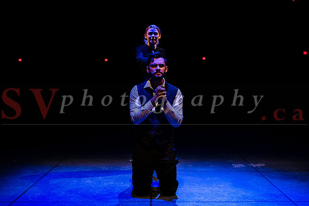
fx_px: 418
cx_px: 137
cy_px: 92
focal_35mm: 49
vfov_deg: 27.7
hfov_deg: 40.5
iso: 1600
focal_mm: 35
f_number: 2.8
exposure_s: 1/25
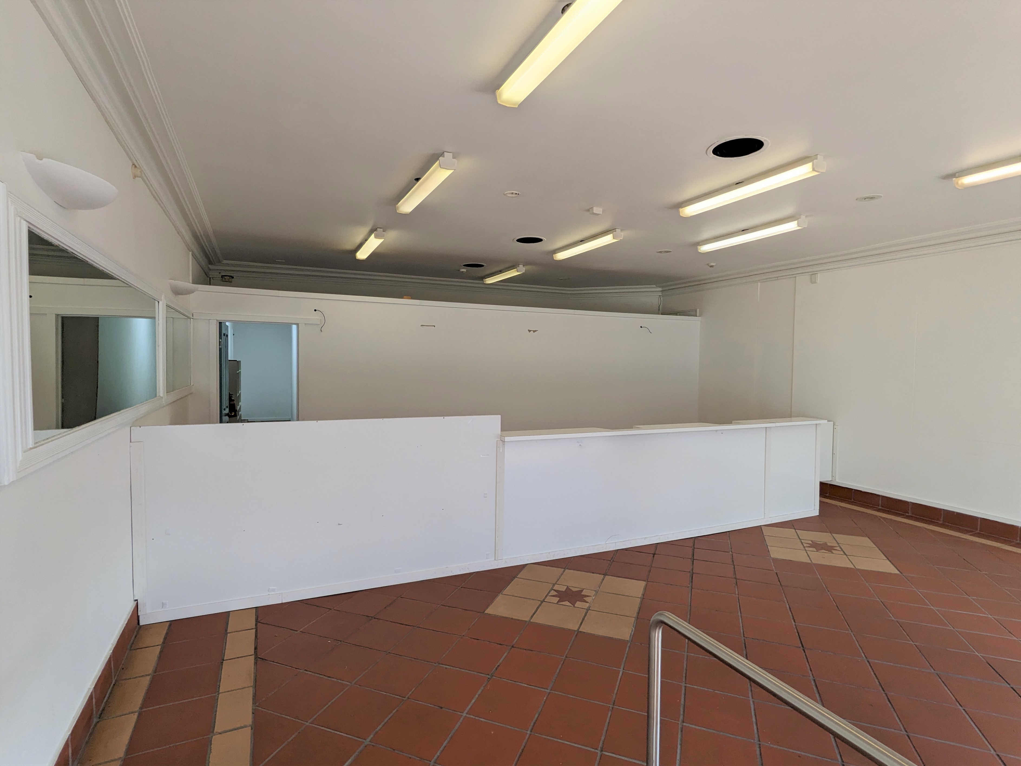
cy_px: 383
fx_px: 472
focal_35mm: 16
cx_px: 510
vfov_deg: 78.1
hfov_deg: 94.5
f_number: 2.2
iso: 41
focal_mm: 2.22
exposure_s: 1/113
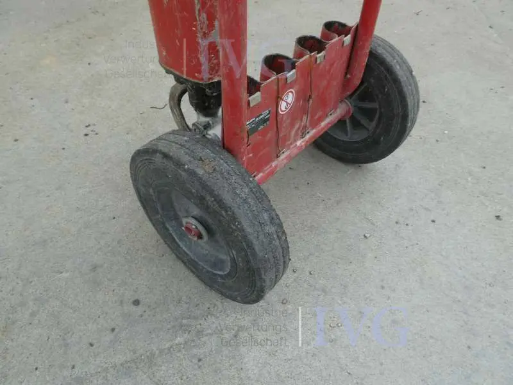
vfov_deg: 56.8
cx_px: 256
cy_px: 192
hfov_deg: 71.6
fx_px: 356
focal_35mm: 24
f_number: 3.3
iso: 80
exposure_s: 1/160
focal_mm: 4.3
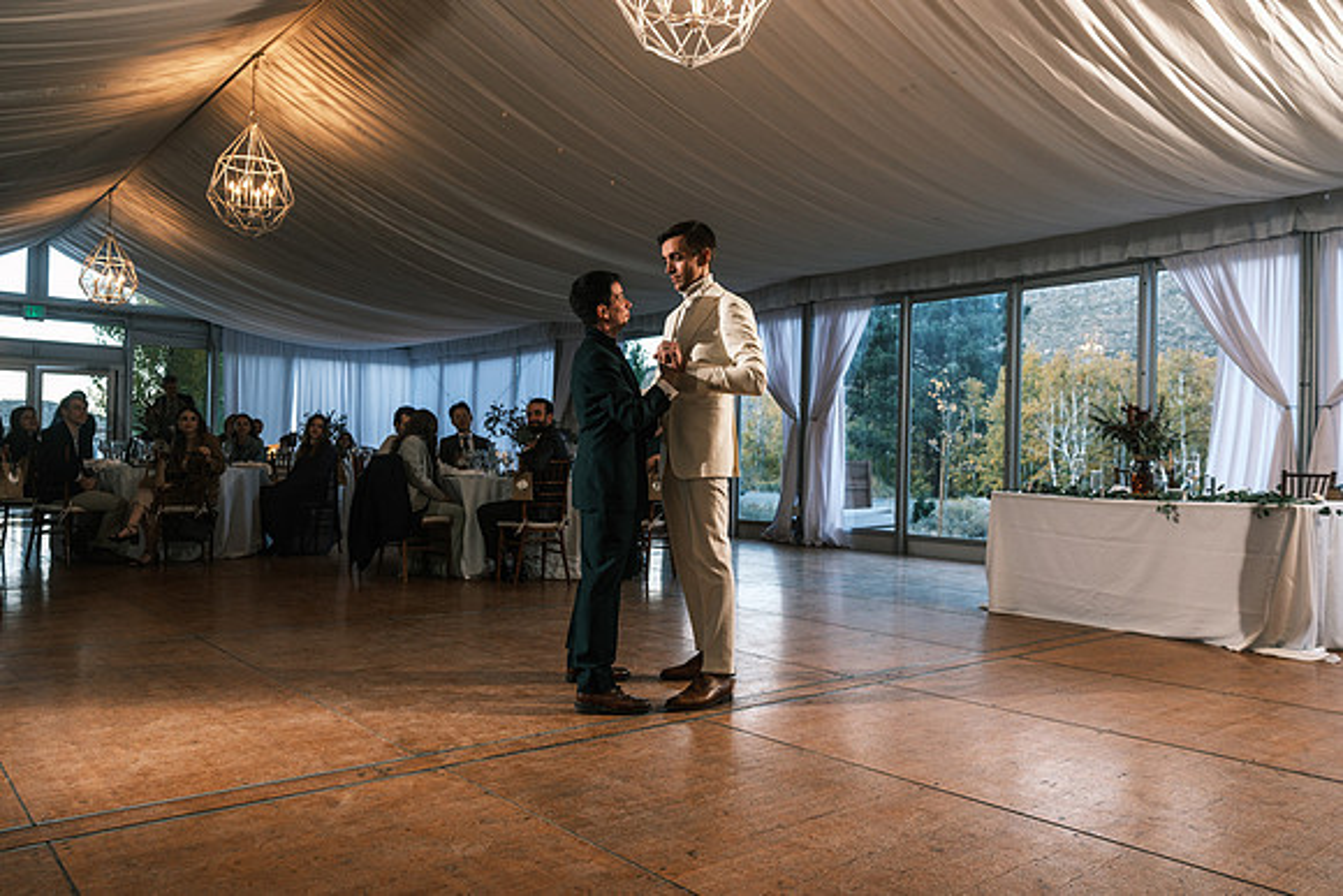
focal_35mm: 27
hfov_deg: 67.4
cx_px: 672
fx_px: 1007
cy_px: 448
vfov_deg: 48.0
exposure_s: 1/250
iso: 400
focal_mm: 18
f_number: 3.2
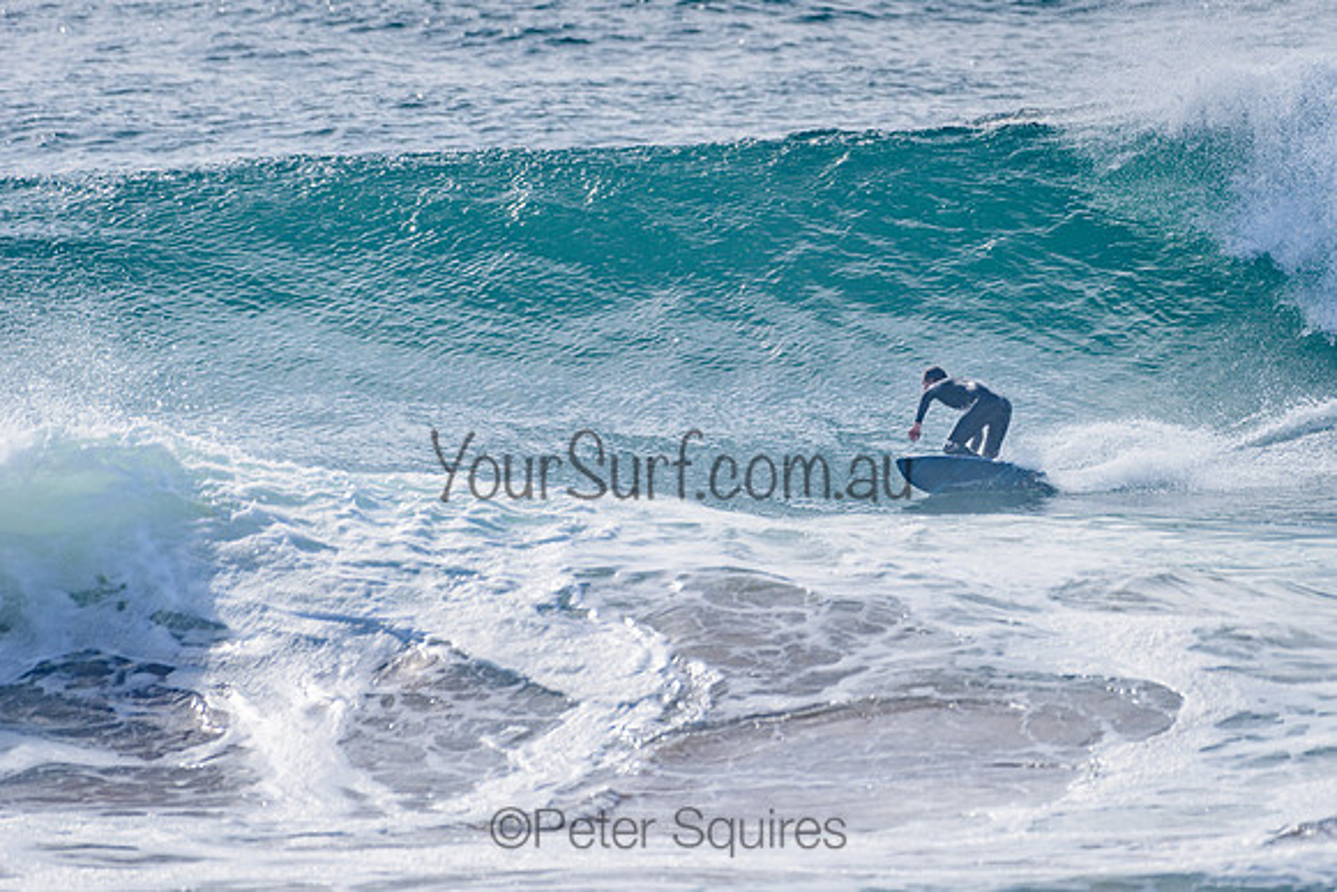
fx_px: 22740
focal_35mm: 612
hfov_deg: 3.4
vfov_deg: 2.2
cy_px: 346
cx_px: 806
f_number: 5.6
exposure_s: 1/2000
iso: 100
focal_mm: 500
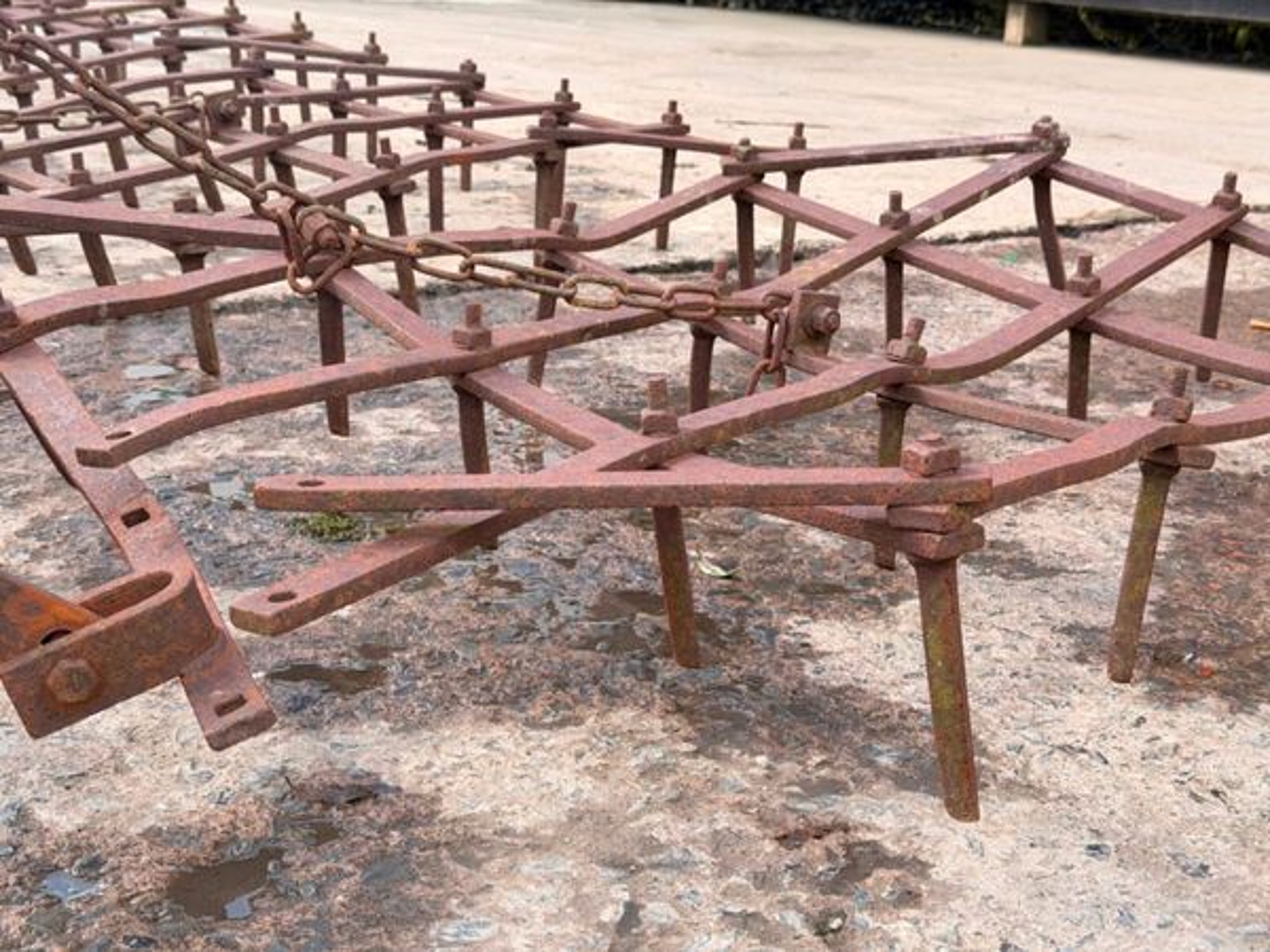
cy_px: 476
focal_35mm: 48
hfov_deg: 39.7
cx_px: 635
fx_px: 1761
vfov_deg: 30.3
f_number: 1.78
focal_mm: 6.76
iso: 64
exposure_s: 1/669
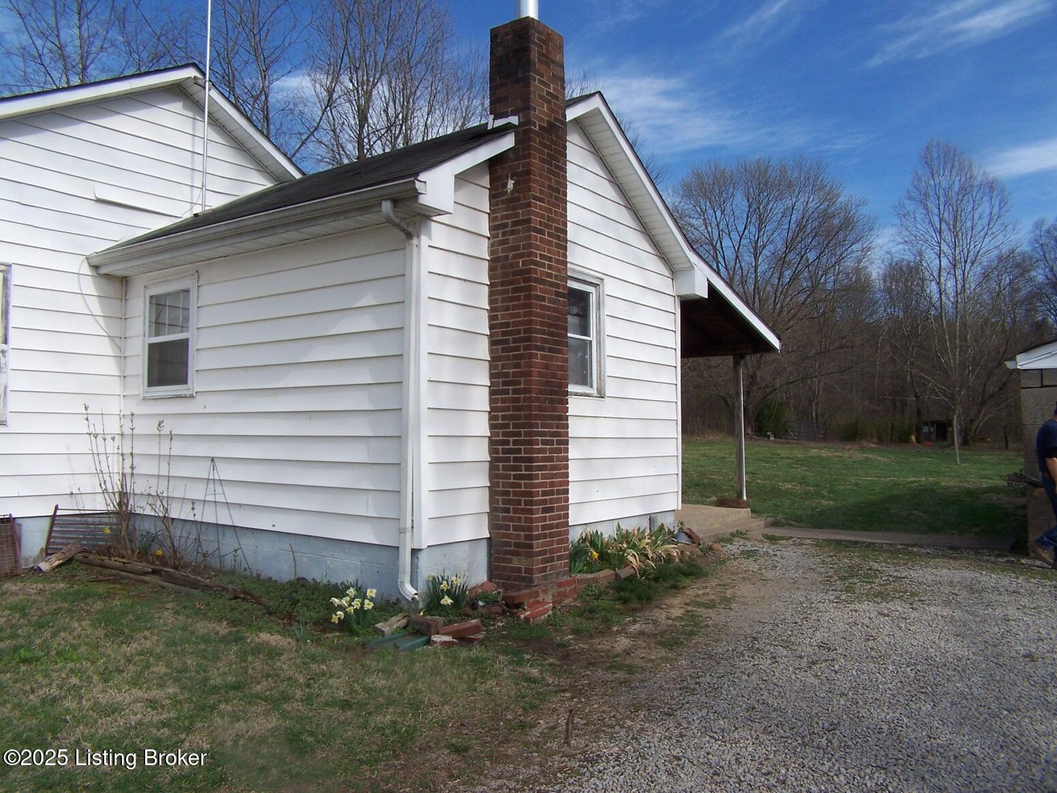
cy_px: 396
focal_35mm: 38
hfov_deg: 49.0
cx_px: 528
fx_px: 1160
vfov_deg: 37.7
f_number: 4
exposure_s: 1/750
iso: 80
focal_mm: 6.3
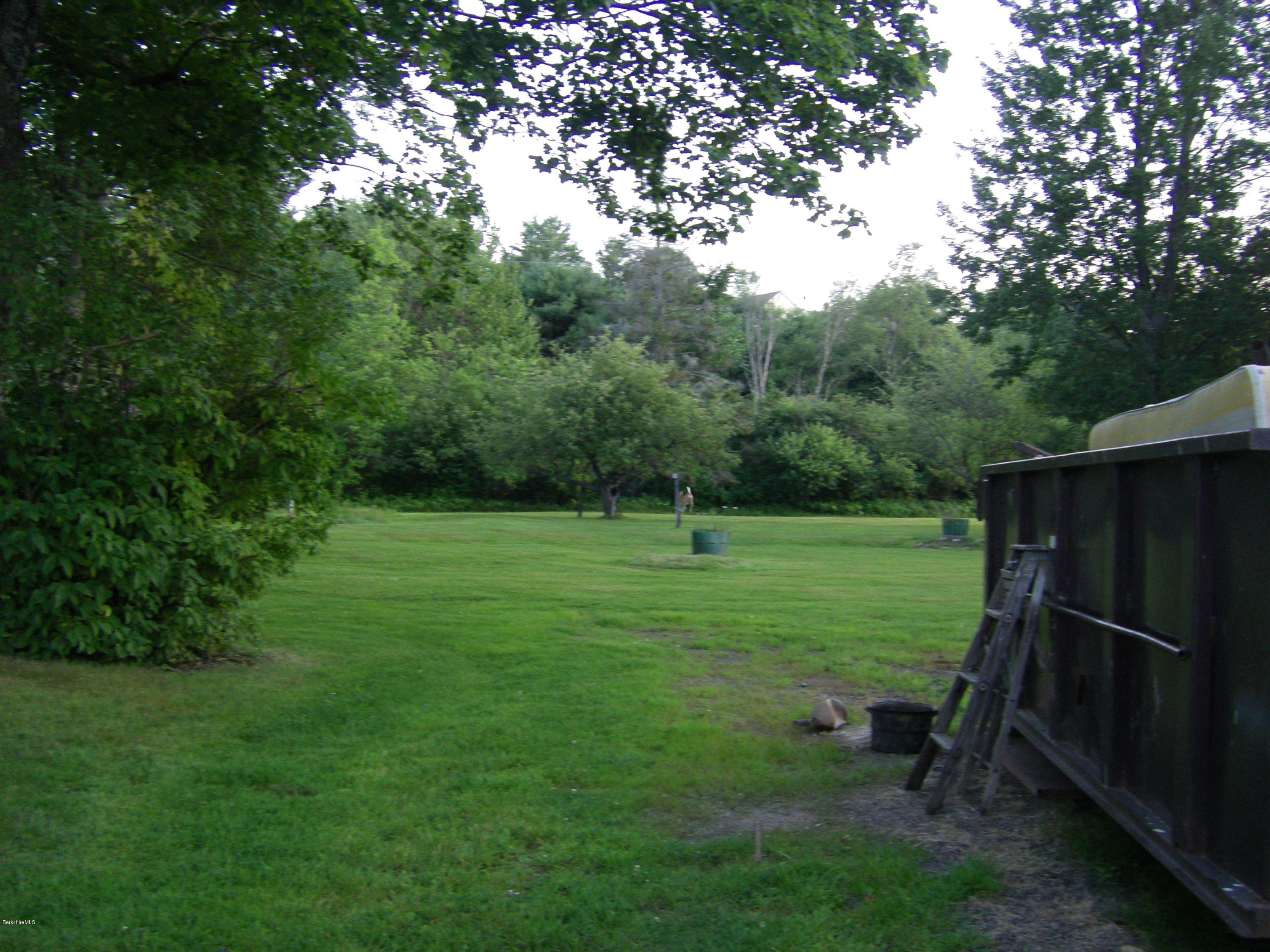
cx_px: 635
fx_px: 1394
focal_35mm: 38
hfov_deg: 49.0
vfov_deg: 37.7
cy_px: 476
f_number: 3.5
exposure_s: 1/50
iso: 250
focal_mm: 6.3
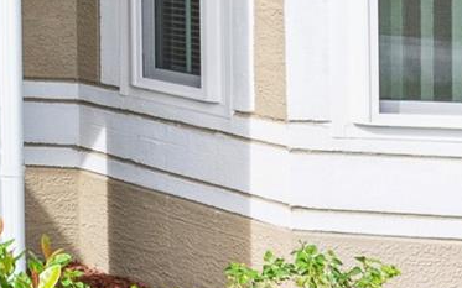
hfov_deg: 13.3
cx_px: -510
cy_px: -127
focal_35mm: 131
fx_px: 1649
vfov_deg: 9.7
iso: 400
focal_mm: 20
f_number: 9
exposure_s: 1/640
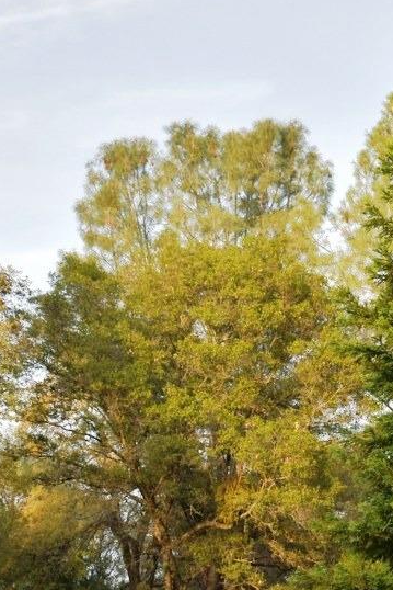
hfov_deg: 12.7
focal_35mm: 107
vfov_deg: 19.0
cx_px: 382
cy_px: 392
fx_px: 1751
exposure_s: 1/125
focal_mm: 30
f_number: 4.2
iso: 200
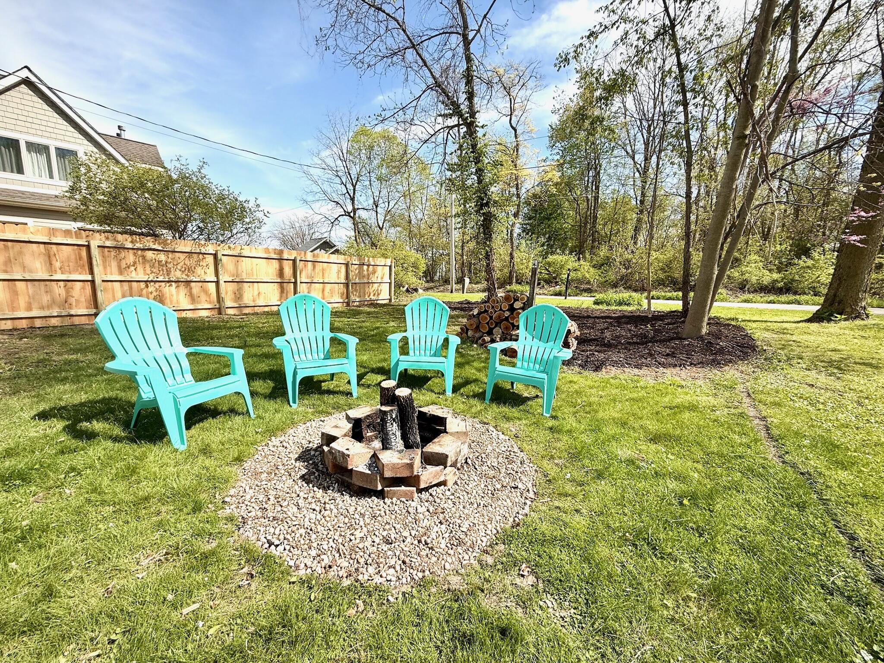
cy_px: 332
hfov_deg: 102.1
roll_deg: -2.1
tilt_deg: -9.6
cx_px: 442
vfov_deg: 85.7
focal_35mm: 14
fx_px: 358
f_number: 2.2
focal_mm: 2.22
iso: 50
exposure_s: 1/1745
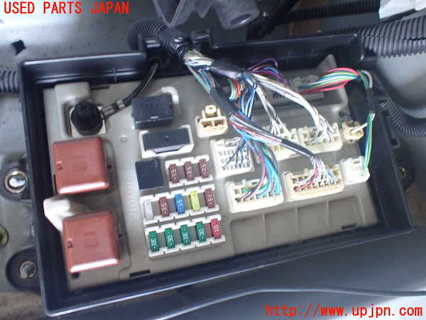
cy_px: 160
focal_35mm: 30
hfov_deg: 60.0
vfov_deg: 46.8
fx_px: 369
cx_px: 213
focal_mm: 5.4
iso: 800
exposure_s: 1/40
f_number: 2.3
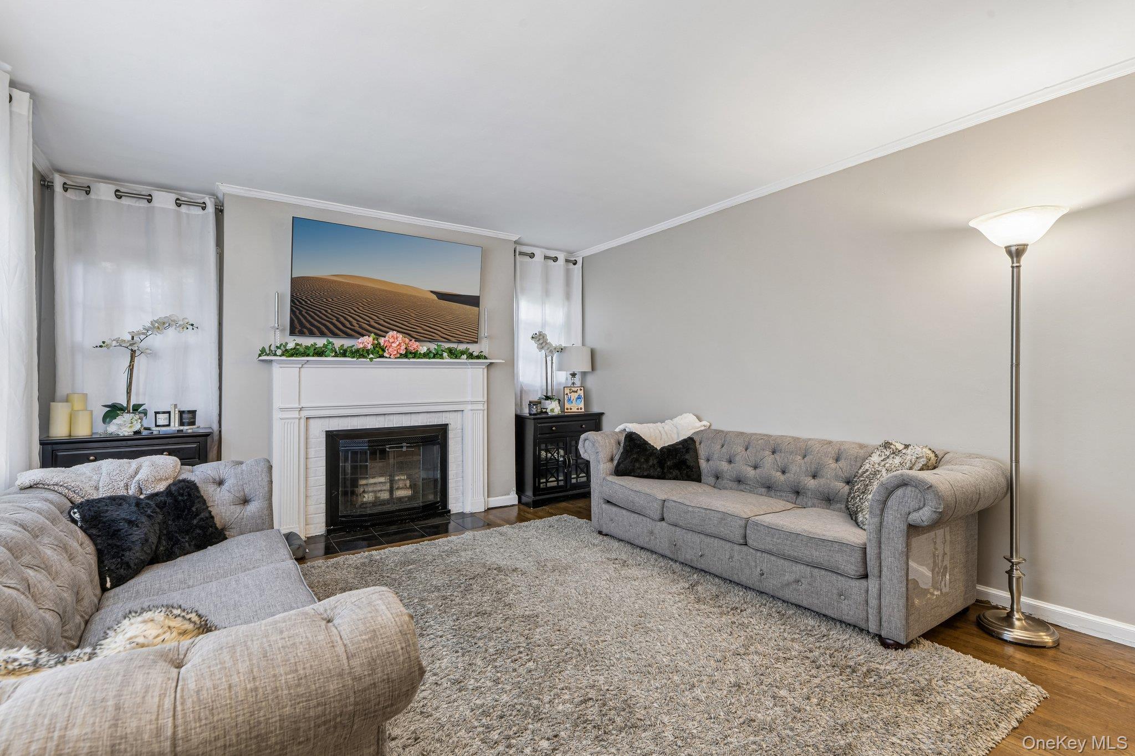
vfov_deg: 73.7
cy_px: 378
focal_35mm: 16
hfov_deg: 96.7
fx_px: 504
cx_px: 568
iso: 250
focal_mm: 16
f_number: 9
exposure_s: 1/2
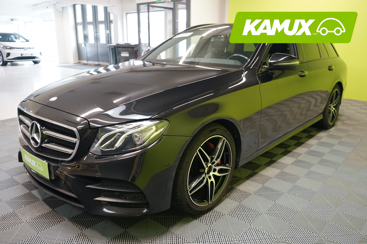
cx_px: 184
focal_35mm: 29
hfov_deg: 63.7
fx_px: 296
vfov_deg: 45.0
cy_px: 122
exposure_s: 1/30
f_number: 3.5
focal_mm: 29
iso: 1600
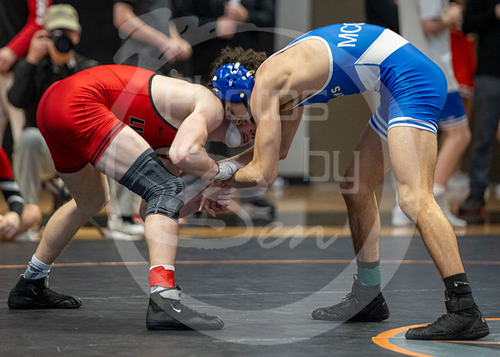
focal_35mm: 243
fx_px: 3449
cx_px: 217
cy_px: 187
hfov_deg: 8.3
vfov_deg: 5.9
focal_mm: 160
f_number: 2.8
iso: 3200
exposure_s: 1/1000
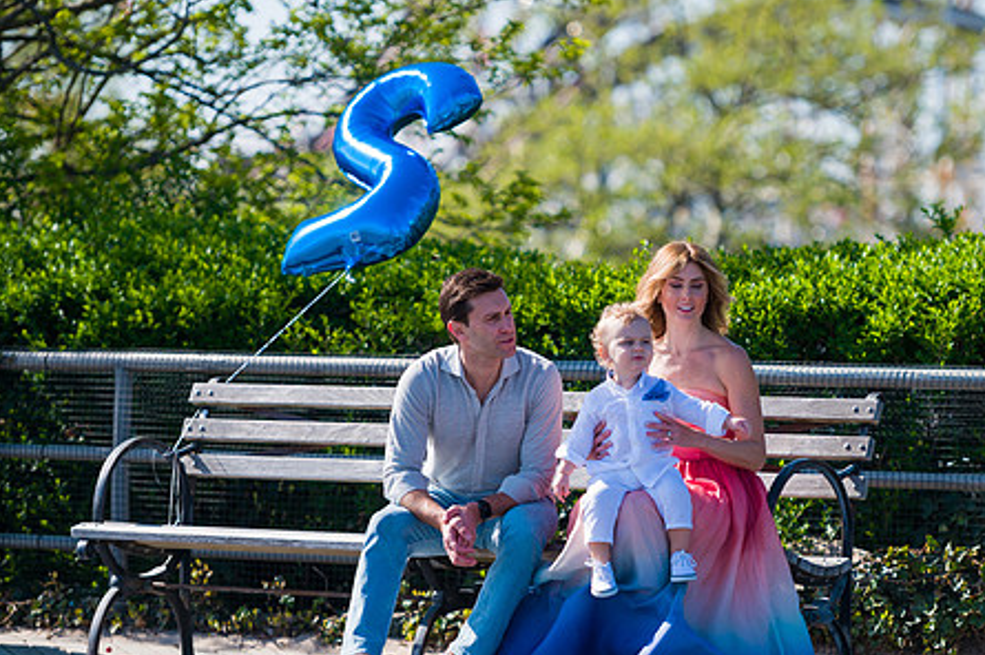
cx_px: 624
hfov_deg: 10.2
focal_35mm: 202
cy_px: 356
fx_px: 5523
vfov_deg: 6.8
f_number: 3.2
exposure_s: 1/2500
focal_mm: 155
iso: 200
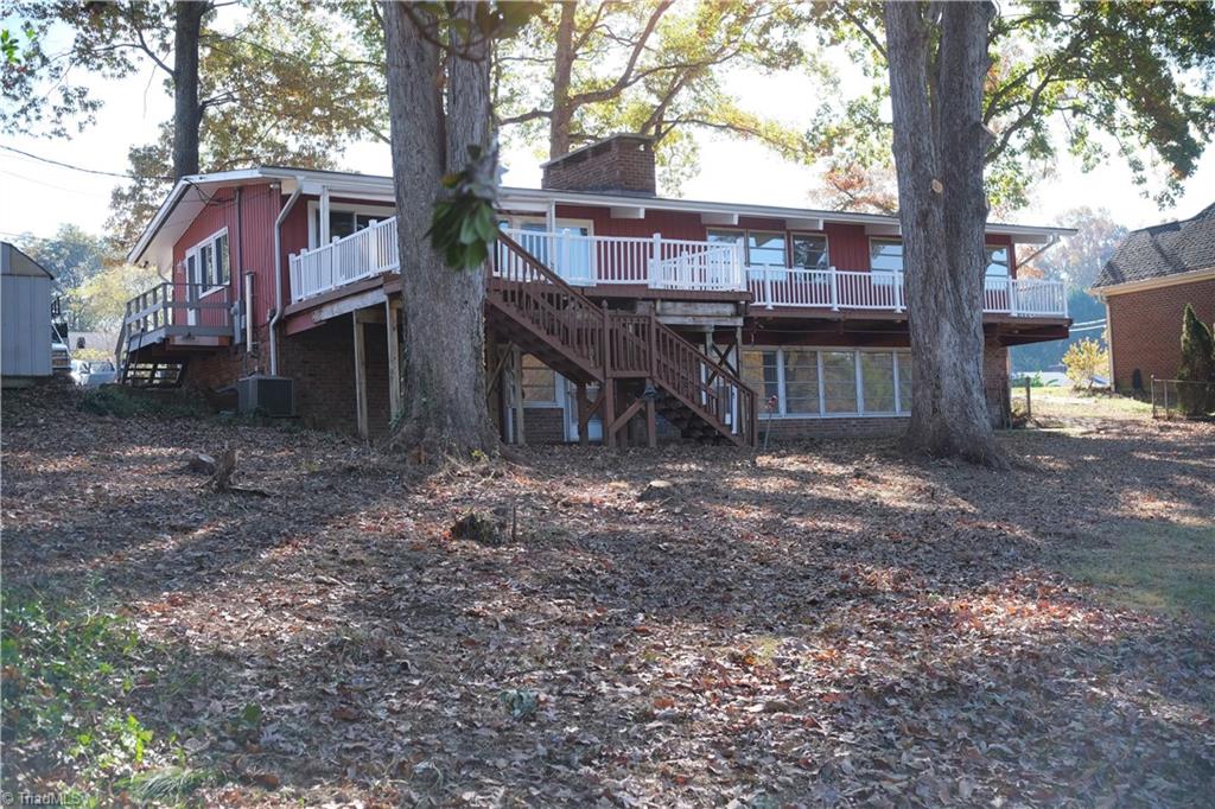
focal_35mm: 41
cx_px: 608
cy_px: 404
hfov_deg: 47.4
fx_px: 1383
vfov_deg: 32.6
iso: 320
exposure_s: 1/210
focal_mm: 27
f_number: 5
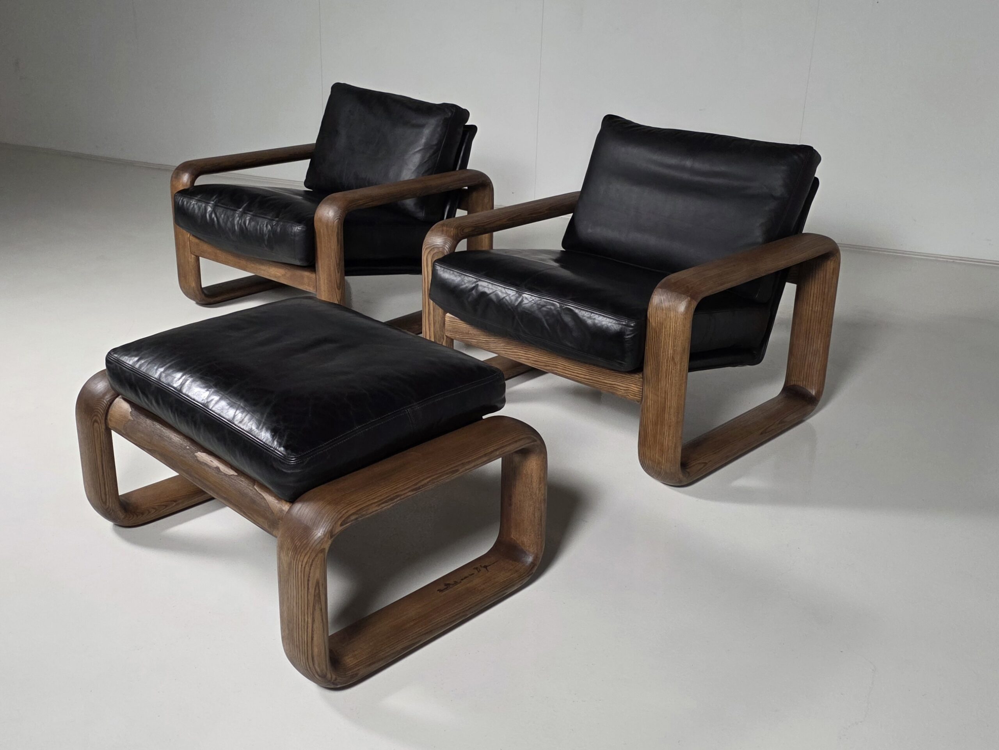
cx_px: 500
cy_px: 375
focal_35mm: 23
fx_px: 664
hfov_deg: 73.9
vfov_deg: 58.9
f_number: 1.7
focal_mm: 6.3
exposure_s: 1/101
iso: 320
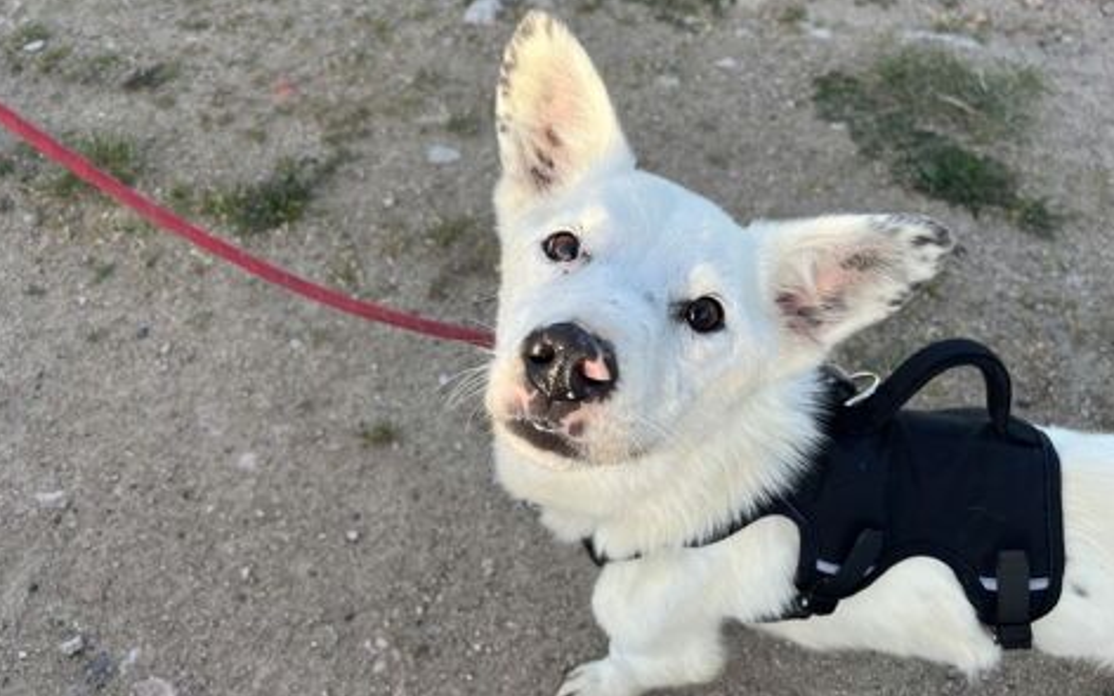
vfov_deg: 44.5
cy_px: 368
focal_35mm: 28
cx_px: 552
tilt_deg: -58.9
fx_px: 850
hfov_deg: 66.5
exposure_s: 1/598
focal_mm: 5.1
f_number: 1.6
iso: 50
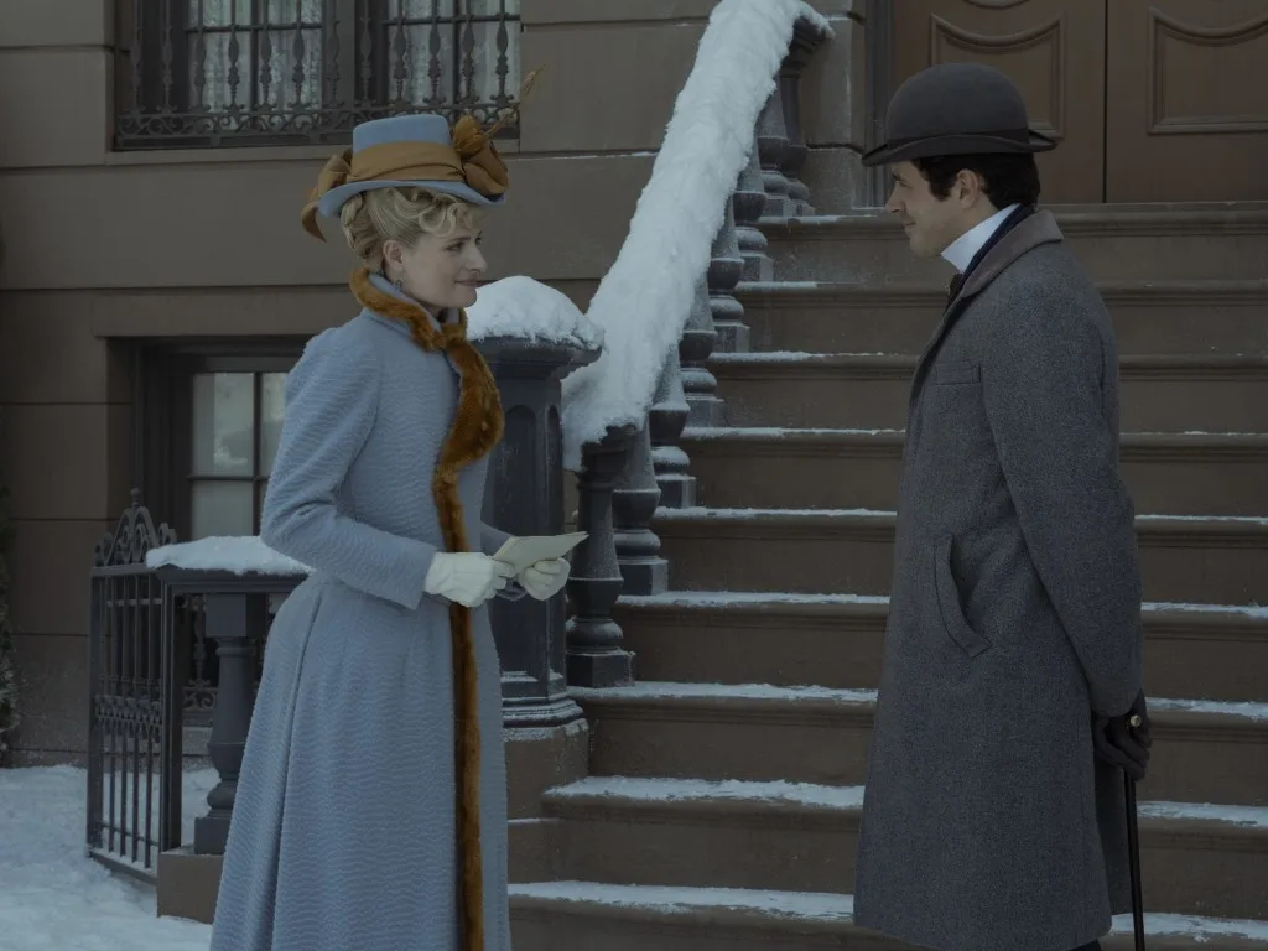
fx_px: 2894
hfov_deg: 24.7
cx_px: 634
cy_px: 476
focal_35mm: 79
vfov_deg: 18.7
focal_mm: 100
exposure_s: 1/125
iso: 500
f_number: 14
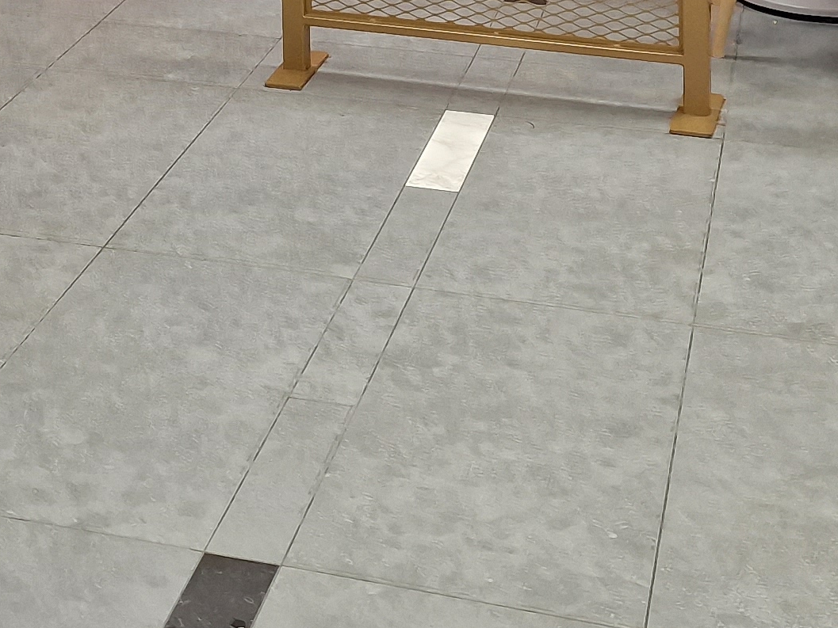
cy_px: -378
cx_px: 64
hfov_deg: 21.9
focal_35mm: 87
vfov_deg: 15.4
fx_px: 2106
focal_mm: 6.4
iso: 125
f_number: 1.8
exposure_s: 1/100
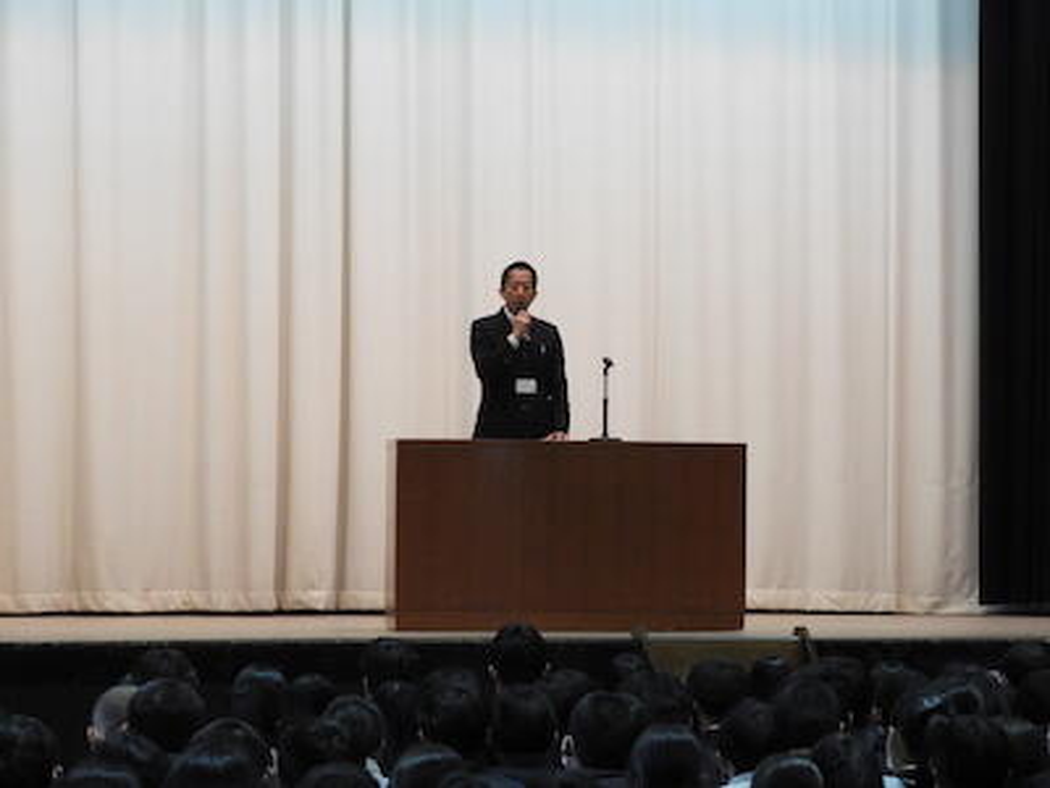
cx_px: 525
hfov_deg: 11.6
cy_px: 394
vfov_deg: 8.7
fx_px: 5157
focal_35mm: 170
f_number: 5.2
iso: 400
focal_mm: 30.5
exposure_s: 1/40
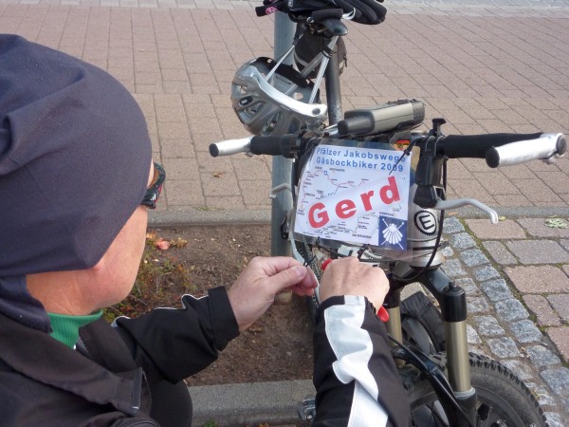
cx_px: 284
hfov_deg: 39.7
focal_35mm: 48
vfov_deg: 30.3
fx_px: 789
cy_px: 214
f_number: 3.8
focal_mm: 7.9
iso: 250
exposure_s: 1/60
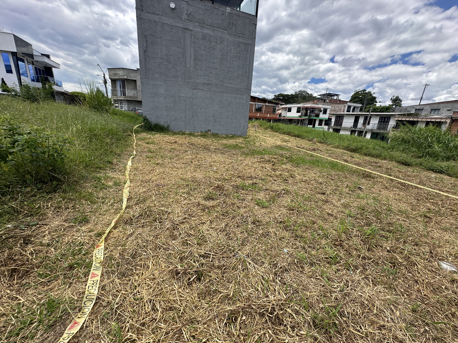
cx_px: 229
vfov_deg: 85.7
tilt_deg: -17.3
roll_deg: -3.6
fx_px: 185
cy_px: 172
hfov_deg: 102.1
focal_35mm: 14
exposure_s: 1/1233
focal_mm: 2.22
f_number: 2.2
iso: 40
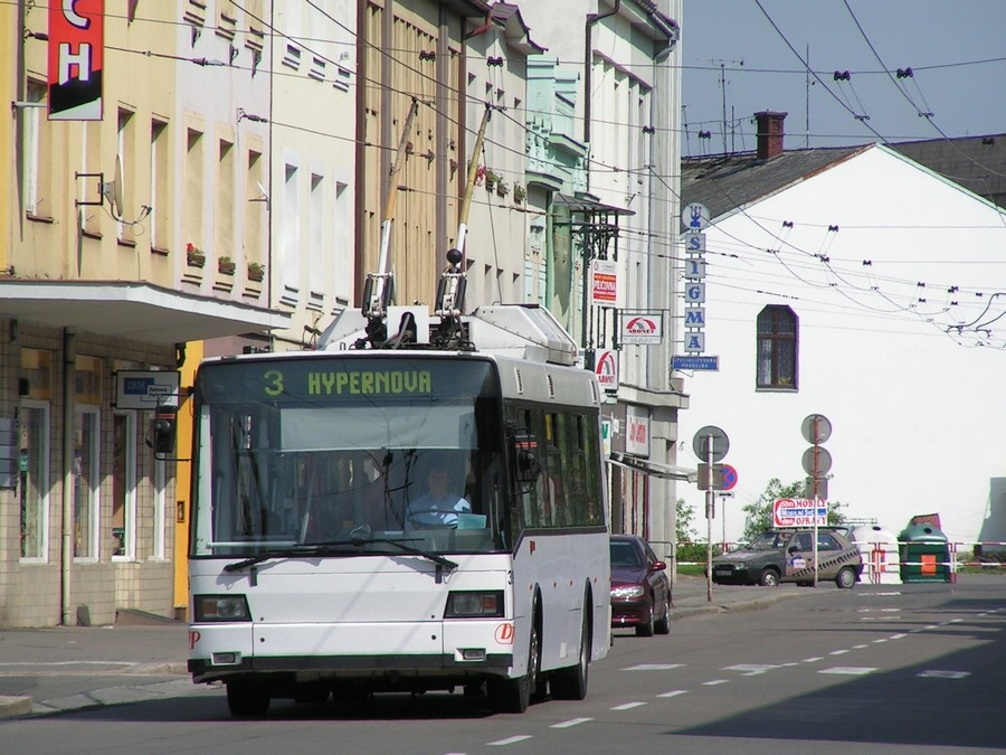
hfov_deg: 5.2
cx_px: 503
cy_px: 378
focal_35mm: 380
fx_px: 11043
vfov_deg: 3.9
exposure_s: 1/1000
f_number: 5
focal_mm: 58
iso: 50
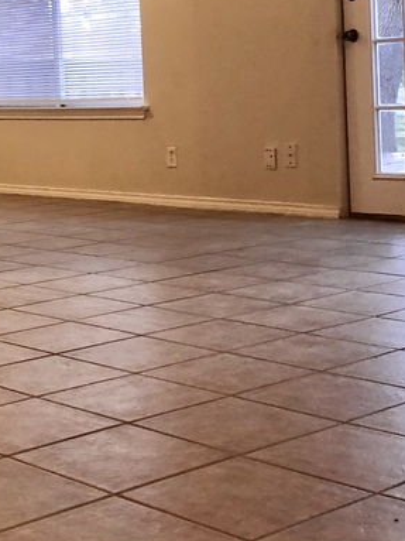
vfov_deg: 24.5
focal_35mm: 79
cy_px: 143
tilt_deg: -3.5
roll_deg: +1.2
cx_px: 59
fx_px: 1233
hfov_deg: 18.4
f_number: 1.8
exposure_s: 1/15
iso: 50
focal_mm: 3.99
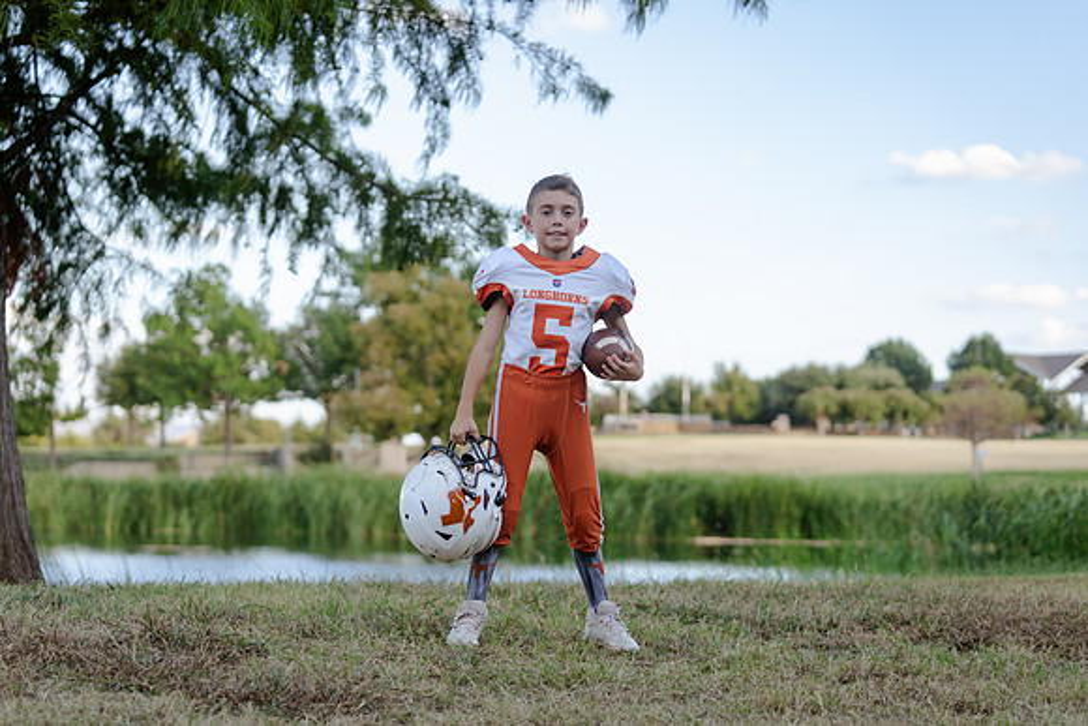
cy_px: 363
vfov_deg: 19.5
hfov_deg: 28.8
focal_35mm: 70
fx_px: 2116
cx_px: 544
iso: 125
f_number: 3.2
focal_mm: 70
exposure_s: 1/320
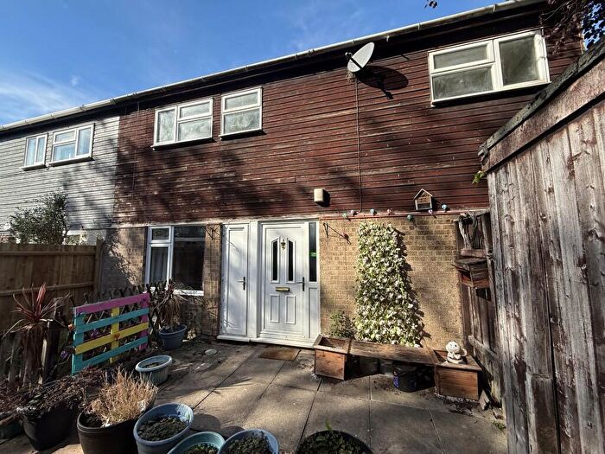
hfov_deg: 102.1
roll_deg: +0.6
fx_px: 245
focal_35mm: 14
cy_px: 227
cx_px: 302
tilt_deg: +6.6
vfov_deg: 85.7
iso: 64
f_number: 2.2
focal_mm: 2.22
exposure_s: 1/751
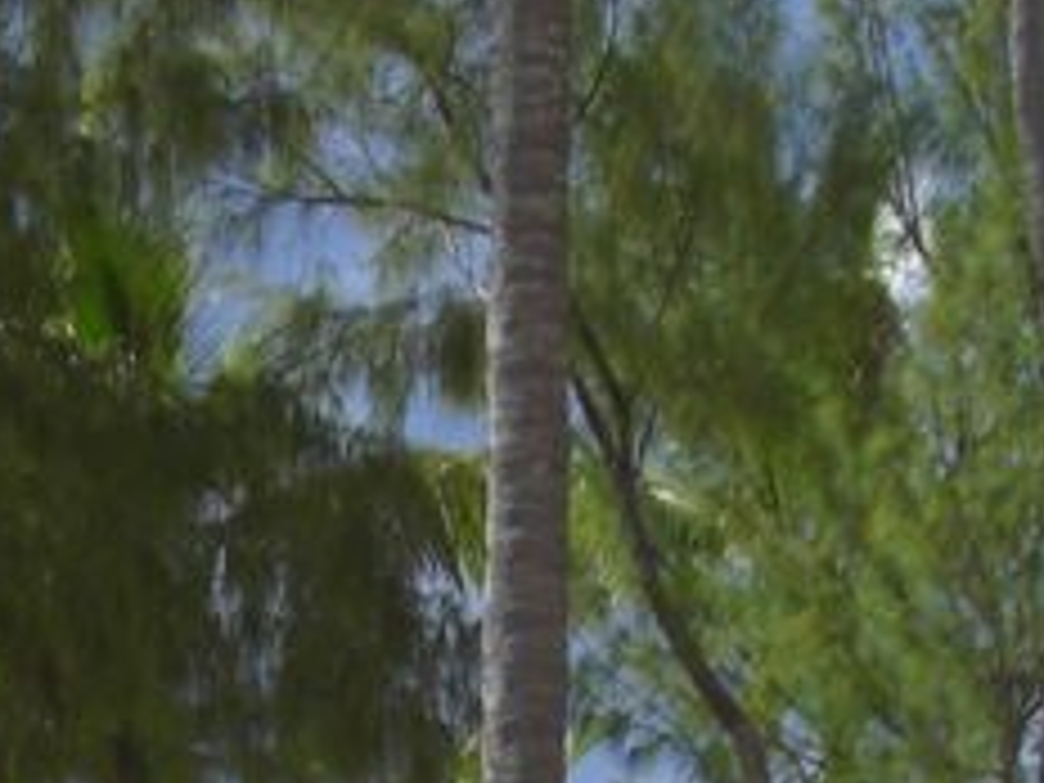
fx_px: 5067
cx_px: 369
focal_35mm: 168
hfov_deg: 11.8
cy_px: 1692
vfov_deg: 8.3
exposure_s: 1/160
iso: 64
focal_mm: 6.2
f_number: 8
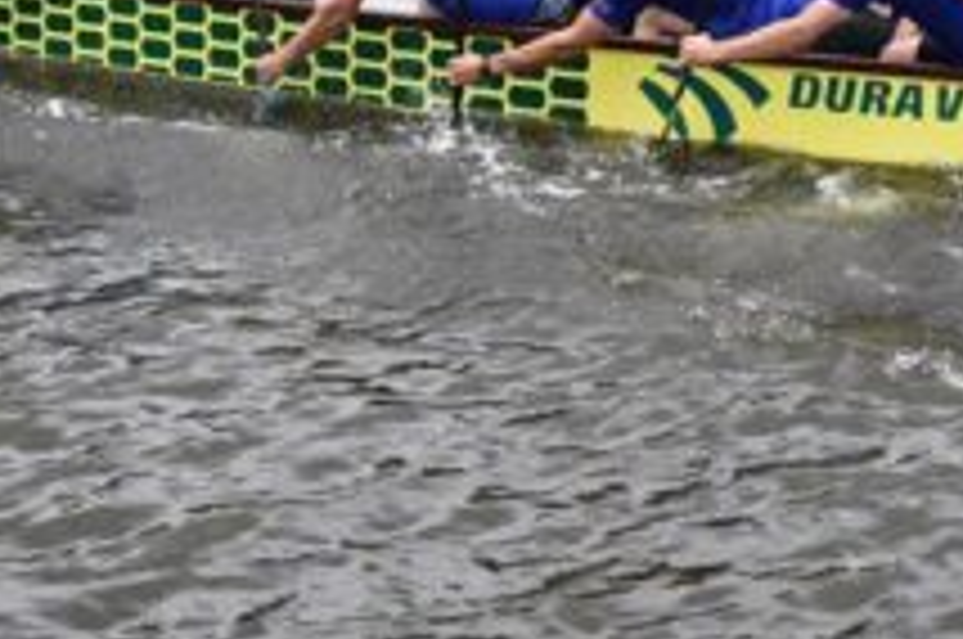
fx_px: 2350
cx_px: 626
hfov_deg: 23.1
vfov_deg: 15.0
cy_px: -90
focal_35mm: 88
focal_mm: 18
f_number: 3.5
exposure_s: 1/640
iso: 200
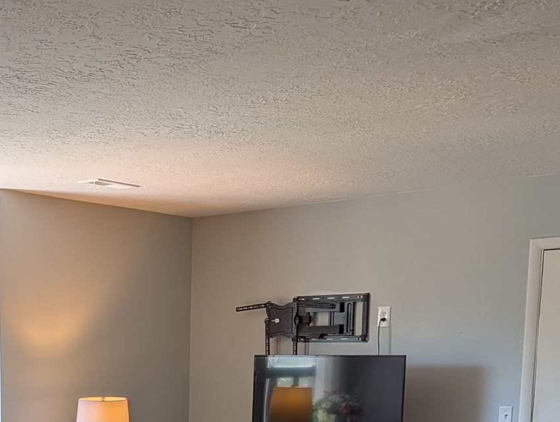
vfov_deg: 23.7
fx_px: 924
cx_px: 52
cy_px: 494
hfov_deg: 32.0
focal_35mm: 57
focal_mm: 6.9
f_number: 1.68
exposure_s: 1/552
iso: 20
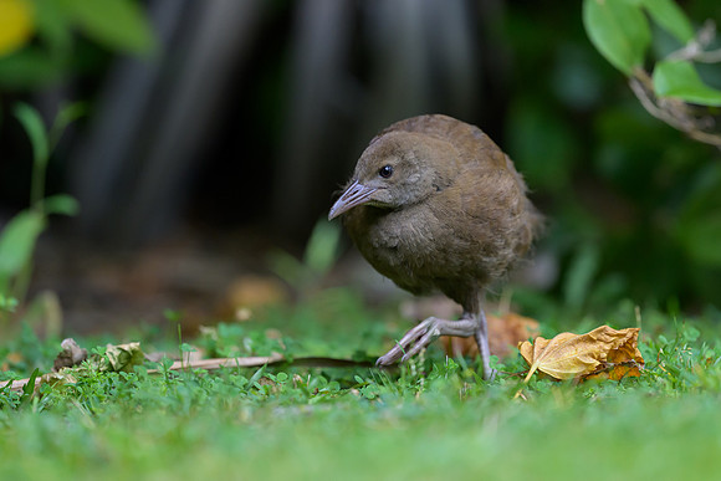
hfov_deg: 3.3
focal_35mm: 627
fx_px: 12550
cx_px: 365
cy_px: 218
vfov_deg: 2.2
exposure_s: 1/400
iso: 1000
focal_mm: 400
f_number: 2.8
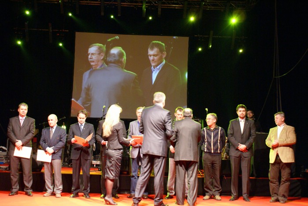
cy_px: 103
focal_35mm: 45
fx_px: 385
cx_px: 154
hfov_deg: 43.6
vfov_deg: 29.9
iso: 800
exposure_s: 1/20
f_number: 5
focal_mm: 30
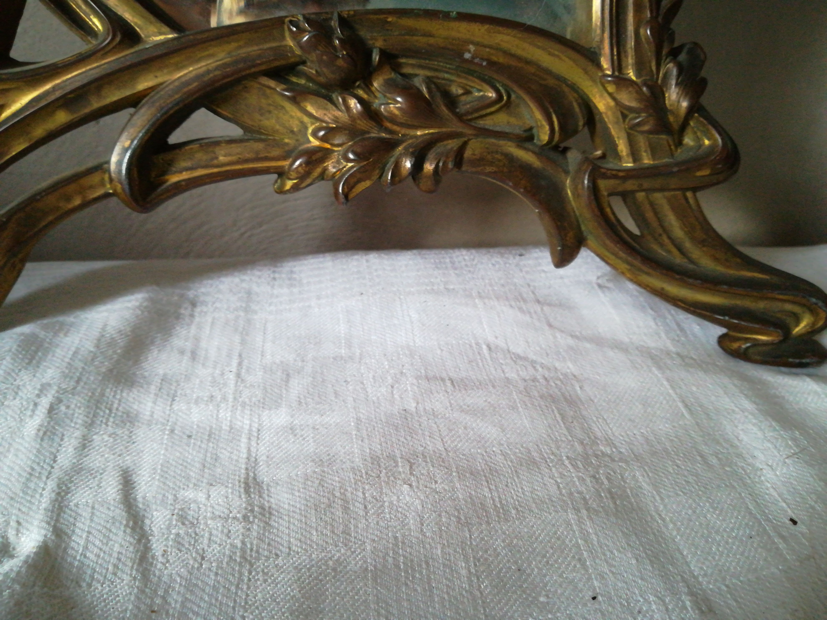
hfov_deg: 67.3
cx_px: 414
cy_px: 310
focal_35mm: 26
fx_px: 621
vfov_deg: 53.1
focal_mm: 3.83
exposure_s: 1/15
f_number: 2.2
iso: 800
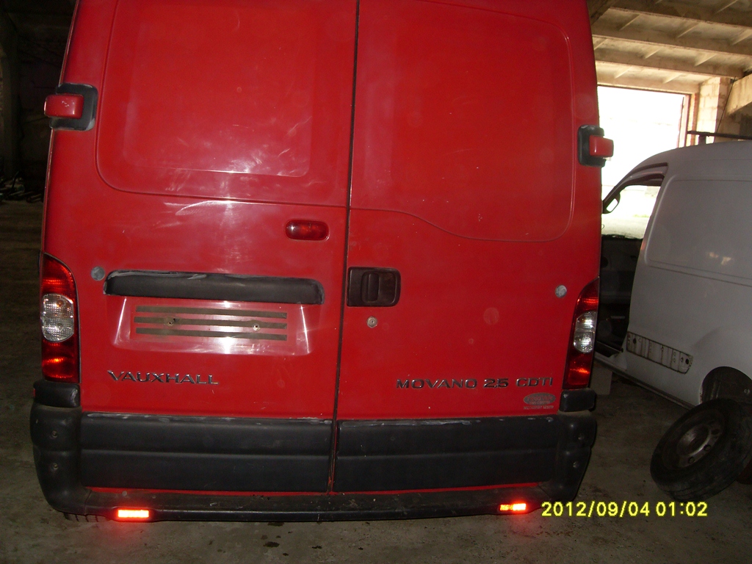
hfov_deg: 50.1
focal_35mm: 37
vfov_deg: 38.7
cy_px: 282
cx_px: 376
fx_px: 804
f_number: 2.8
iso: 100
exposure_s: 1/45
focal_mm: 6.3
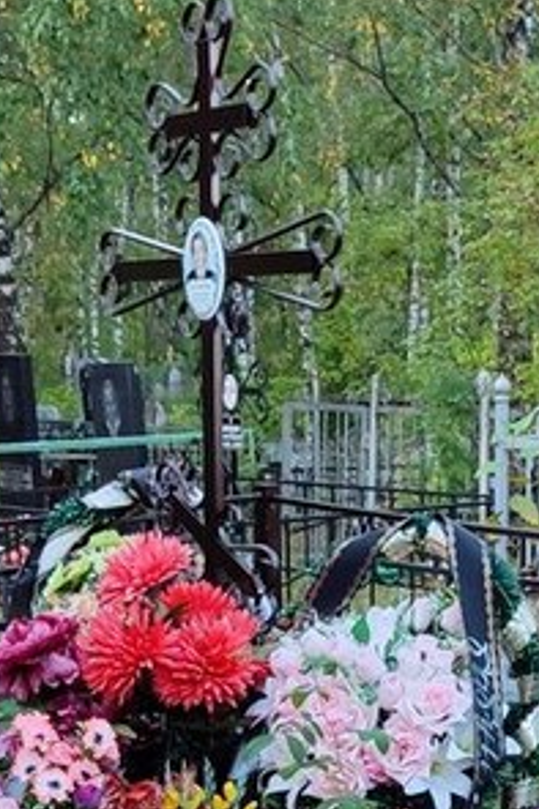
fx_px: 2023
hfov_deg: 15.2
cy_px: 948
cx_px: 309
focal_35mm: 90
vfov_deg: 21.2
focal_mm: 6.04
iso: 86
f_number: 1.9
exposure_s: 1/100
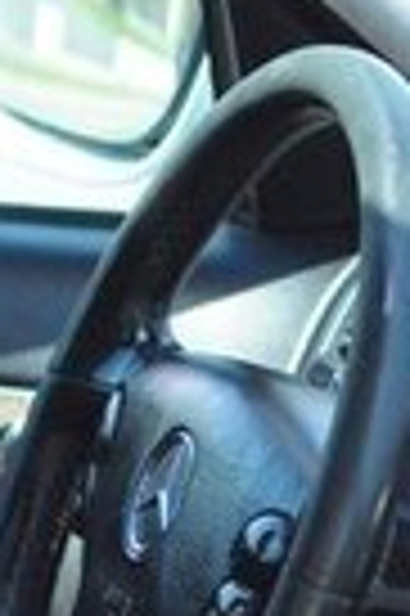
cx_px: 433
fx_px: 13526
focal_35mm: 790
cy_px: 985
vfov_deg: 2.6
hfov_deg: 1.7
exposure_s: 1/1600
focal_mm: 145
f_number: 4.5
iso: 2000
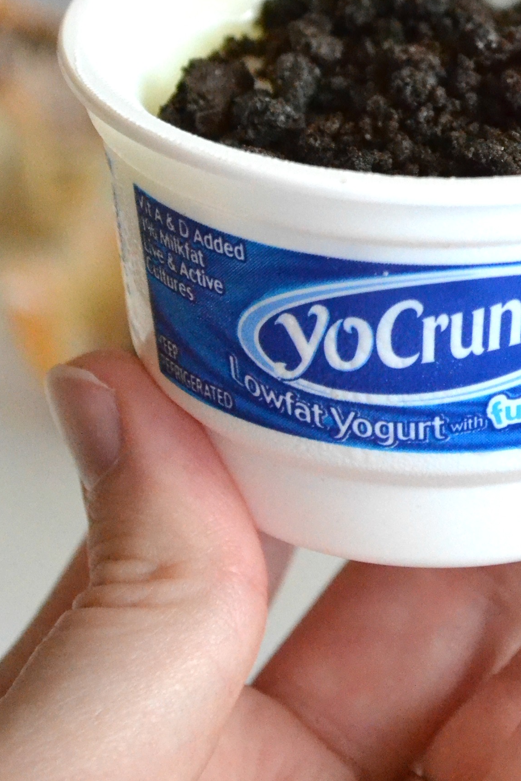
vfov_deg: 12.7
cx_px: 467
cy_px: 60
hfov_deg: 8.6
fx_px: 3472
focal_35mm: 160
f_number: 5.6
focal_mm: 55
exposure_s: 1/640
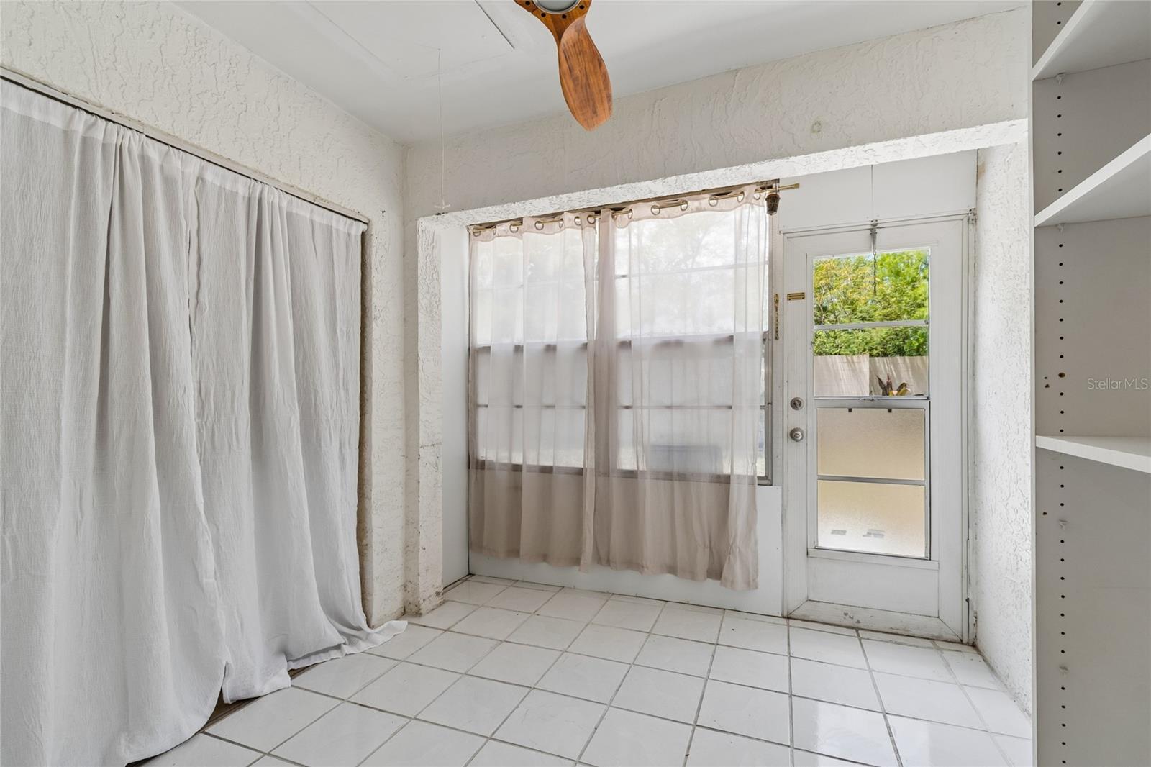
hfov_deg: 100.4
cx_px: 576
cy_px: 384
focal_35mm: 15
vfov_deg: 77.3
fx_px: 479
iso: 100
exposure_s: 1/60
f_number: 7.1
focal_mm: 10
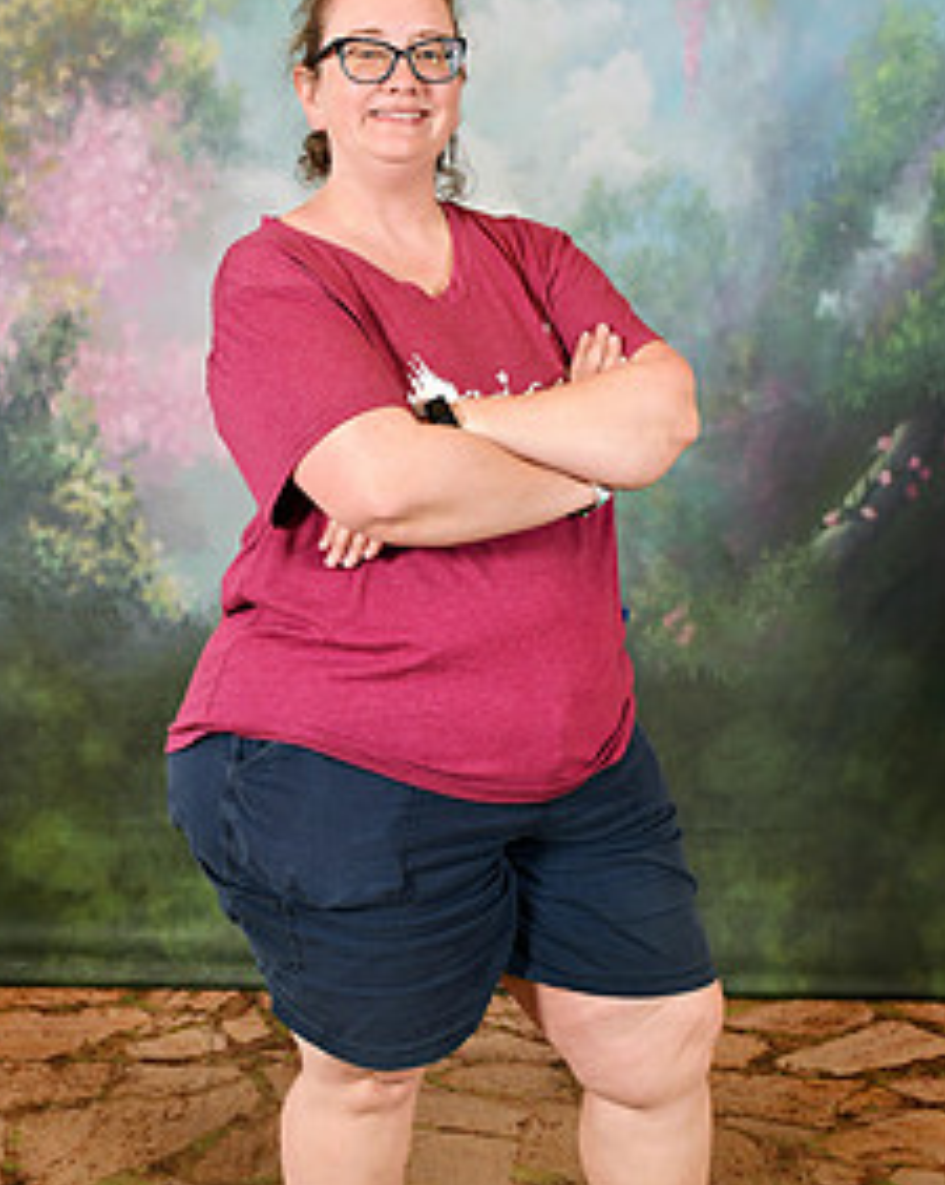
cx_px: 466
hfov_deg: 25.3
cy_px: 698
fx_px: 2101
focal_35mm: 60
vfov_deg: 31.4
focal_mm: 27
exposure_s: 1/125
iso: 400
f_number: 6.3
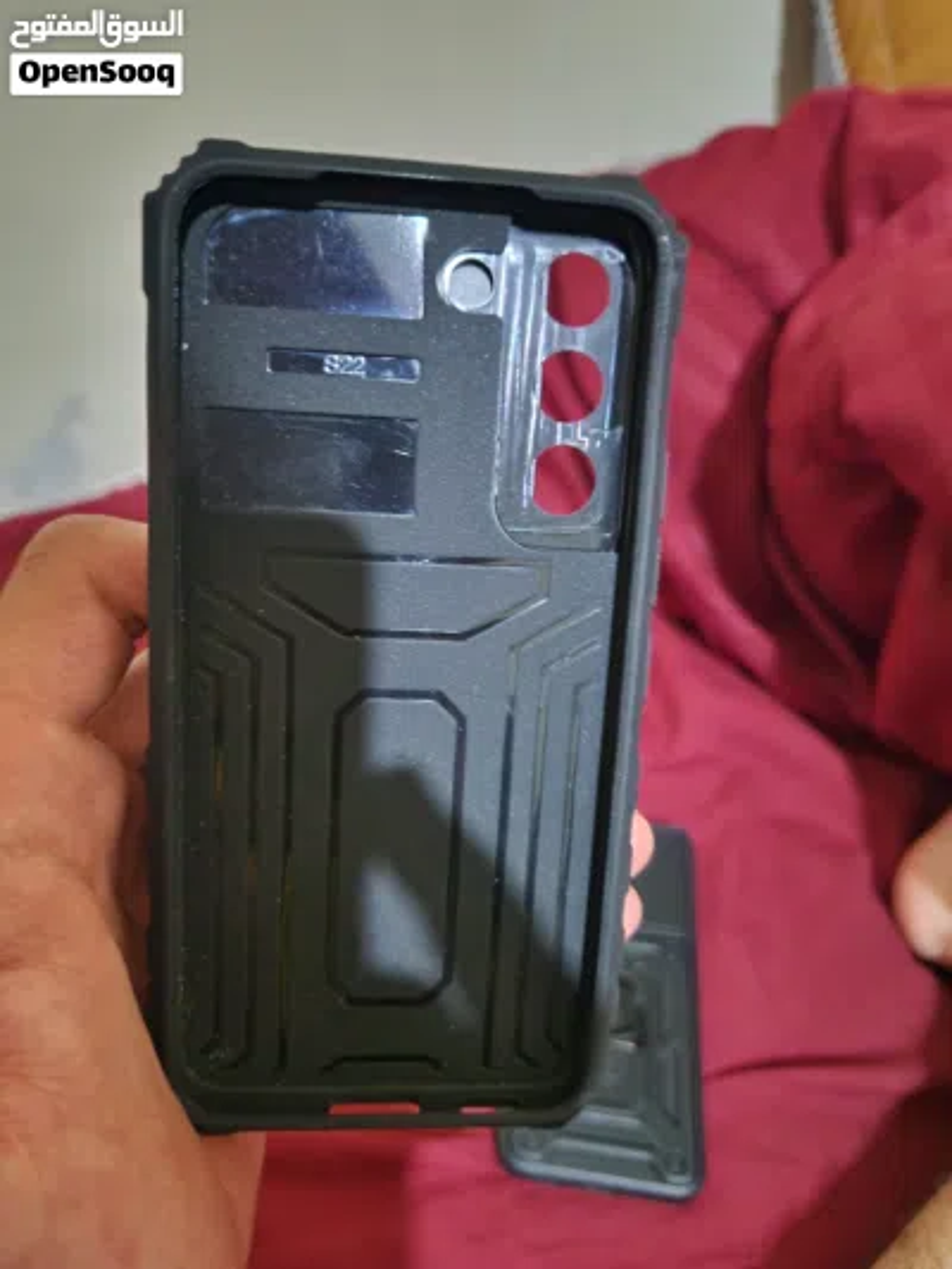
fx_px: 843
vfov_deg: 73.9
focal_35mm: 23
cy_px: 634
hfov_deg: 58.9
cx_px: 476
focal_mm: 5.4
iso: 1250
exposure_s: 1/20
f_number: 1.8
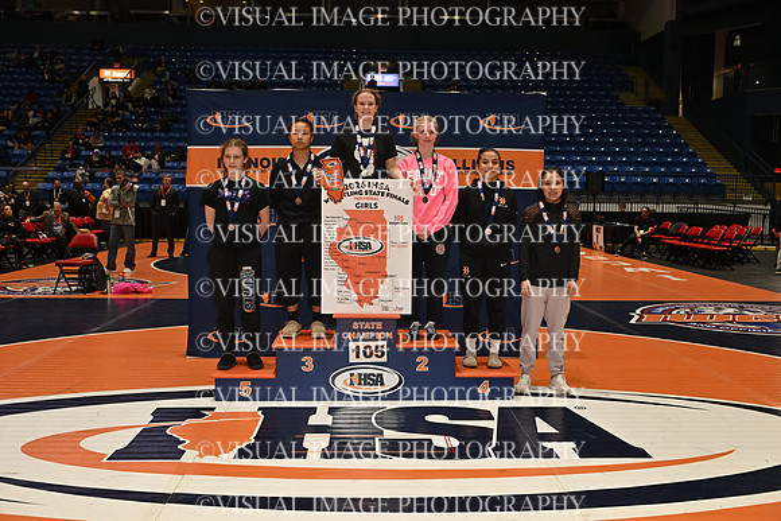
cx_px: 390
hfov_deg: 54.4
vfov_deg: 37.9
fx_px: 759
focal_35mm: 35
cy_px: 260
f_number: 5.6
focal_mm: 35
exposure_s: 1/160
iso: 800
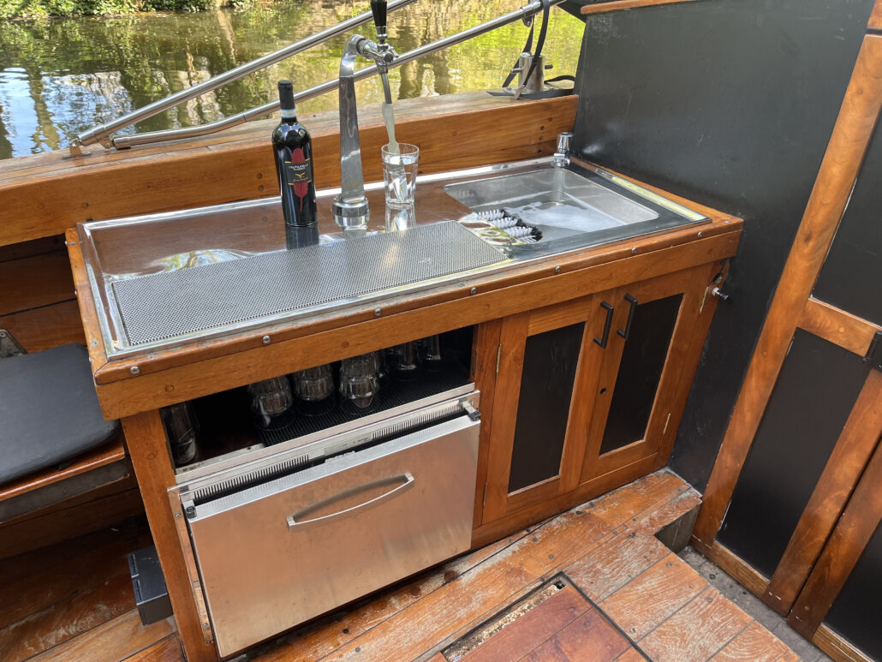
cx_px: 441
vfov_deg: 53.1
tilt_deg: -32.8
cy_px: 331
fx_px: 663
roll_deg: -1.4
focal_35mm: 26
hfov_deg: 67.3
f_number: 1.6
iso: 40
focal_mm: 5.1
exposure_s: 1/122
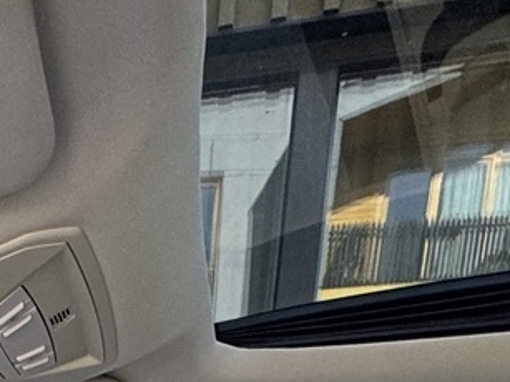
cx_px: -118
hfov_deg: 24.0
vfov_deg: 13.3
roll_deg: -1.6
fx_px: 1075
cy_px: 978
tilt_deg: -13.5
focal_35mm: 73
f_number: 2.2
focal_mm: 2.22
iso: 125
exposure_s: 1/99
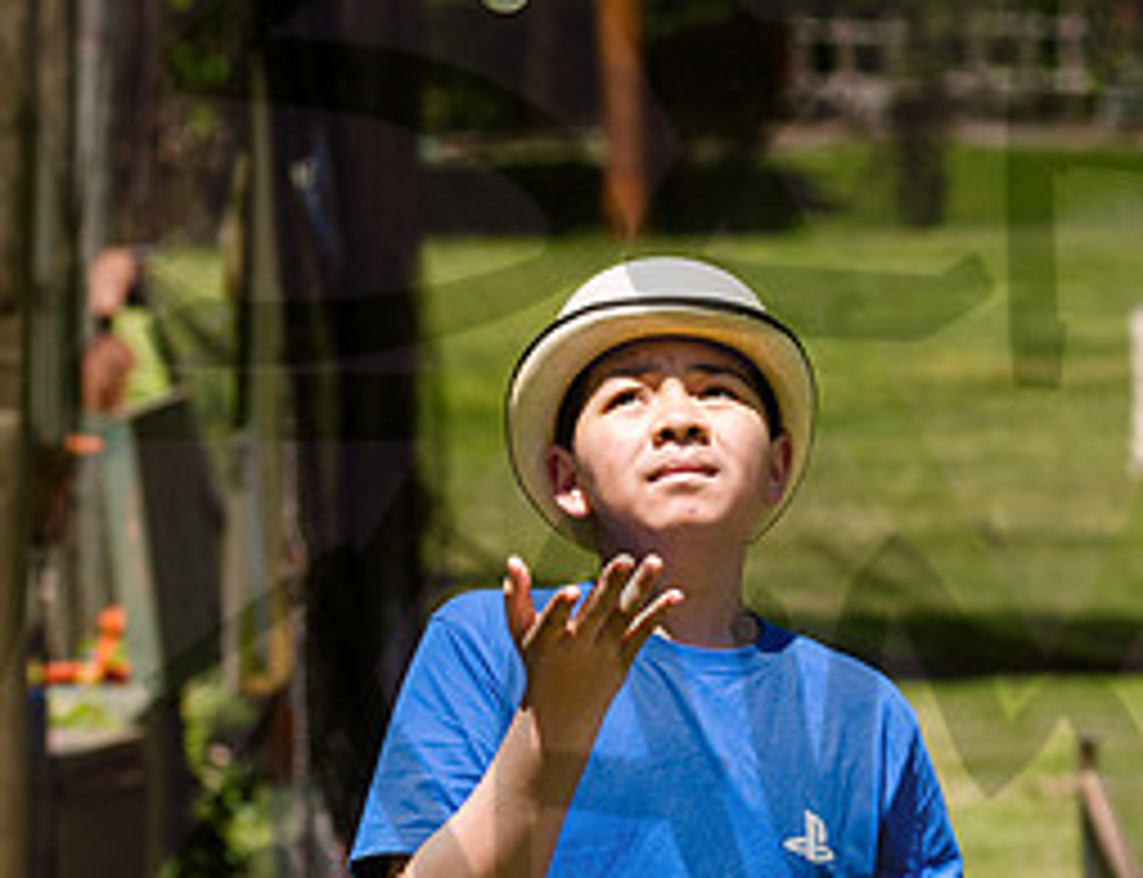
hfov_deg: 5.7
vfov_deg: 4.4
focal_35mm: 346
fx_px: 11523
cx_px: 564
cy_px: 606
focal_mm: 120
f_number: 5
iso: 200
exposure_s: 1/800
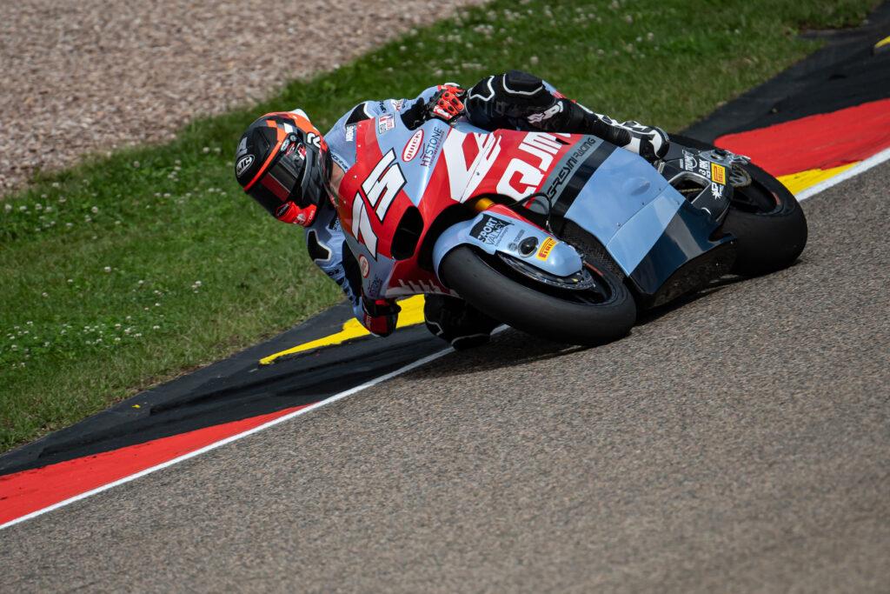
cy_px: 227
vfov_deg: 1.8
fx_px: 18391
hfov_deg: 2.8
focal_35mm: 744
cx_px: 501
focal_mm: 400
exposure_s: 1/2500
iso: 160
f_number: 4.5
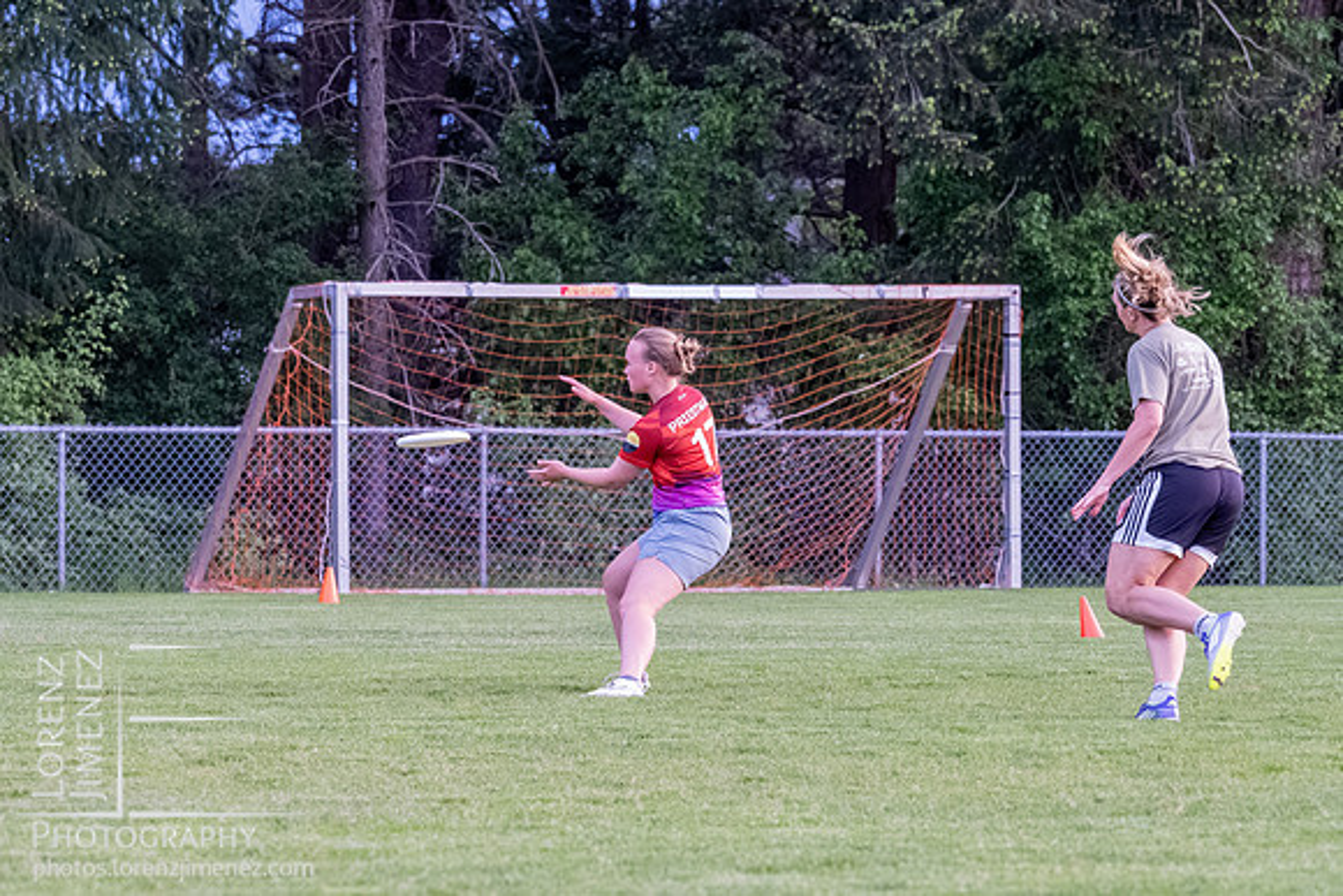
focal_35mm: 323
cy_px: 486
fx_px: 12040
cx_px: 669
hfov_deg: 6.4
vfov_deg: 4.3
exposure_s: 1/1000
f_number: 5.6
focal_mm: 150
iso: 5000
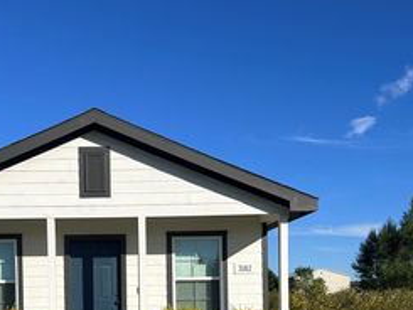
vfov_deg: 28.1
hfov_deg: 38.0
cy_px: 301
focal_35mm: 49
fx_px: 585
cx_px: 106
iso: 80
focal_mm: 6.86
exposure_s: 1/6623
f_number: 1.78
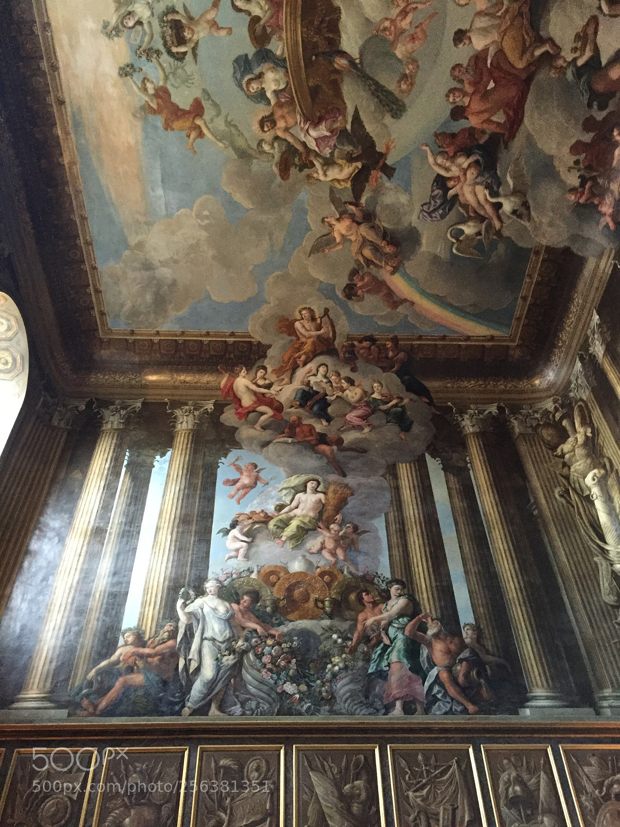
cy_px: 414
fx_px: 693
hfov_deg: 48.2
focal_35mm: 29
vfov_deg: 61.7
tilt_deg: +49.0
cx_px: 310
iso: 320
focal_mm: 4.15
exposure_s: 1/17
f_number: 2.2
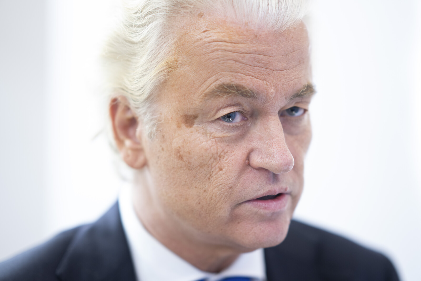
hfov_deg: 23.9
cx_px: 210
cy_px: 140
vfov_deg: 16.1
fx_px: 994
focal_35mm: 85
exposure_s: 1/250
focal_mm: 85
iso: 800
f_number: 1.4
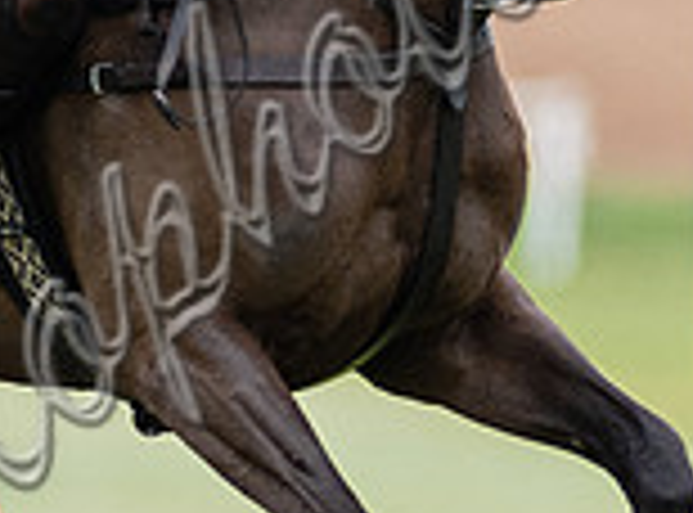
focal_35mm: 2683
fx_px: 53463
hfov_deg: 0.7
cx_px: -264
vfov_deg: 0.5
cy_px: -72
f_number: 2.8
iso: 250
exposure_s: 1/1600
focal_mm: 300
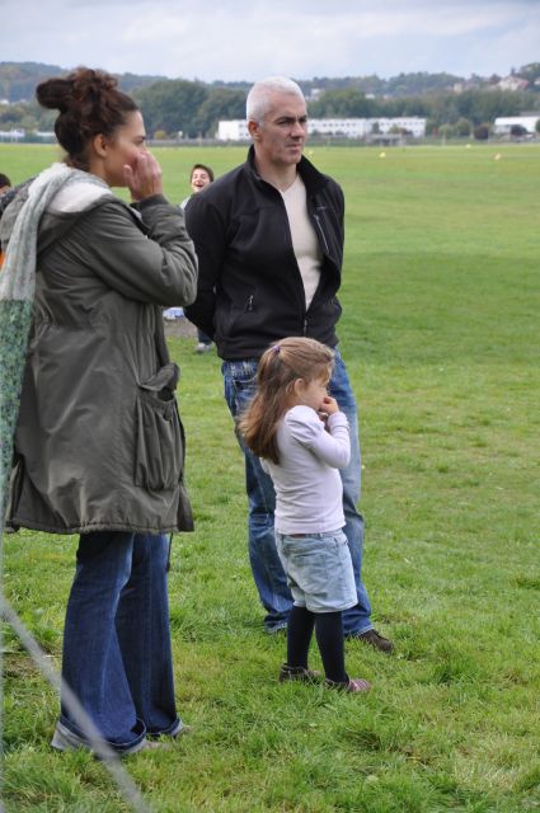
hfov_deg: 10.1
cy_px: 406
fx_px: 3046
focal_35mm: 135
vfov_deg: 15.2
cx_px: 270
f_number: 5.3
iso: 400
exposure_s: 1/500
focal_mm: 90
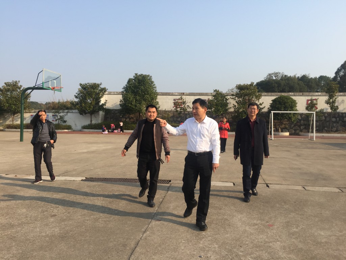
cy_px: 130
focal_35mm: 29
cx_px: 173
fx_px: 290
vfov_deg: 48.2
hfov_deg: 61.7
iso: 32
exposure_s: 1/1199
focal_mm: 4.15
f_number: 2.2
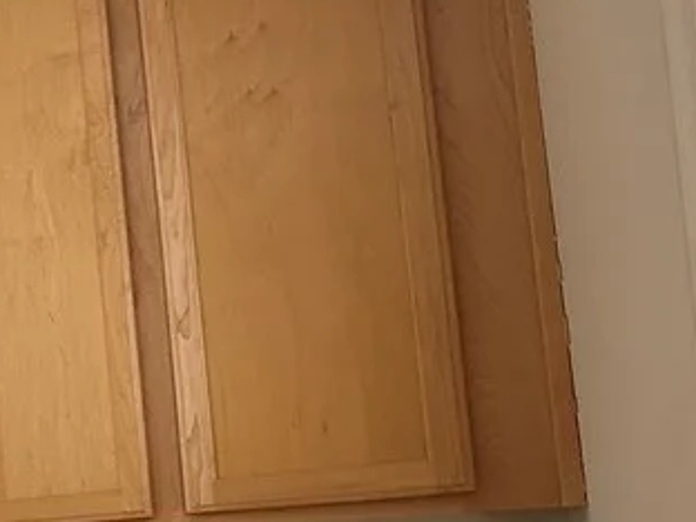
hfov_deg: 32.3
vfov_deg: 29.7
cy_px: 502
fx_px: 925
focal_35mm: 46
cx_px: -185
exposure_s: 1/99
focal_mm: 2.22
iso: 200
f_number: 2.2
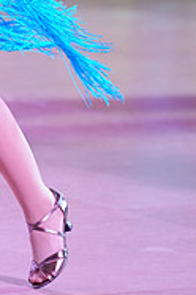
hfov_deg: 3.0
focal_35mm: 451
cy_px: -78
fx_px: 3683
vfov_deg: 4.6
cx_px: -88
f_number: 2.8
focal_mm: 145
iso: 2000
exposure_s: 1/500
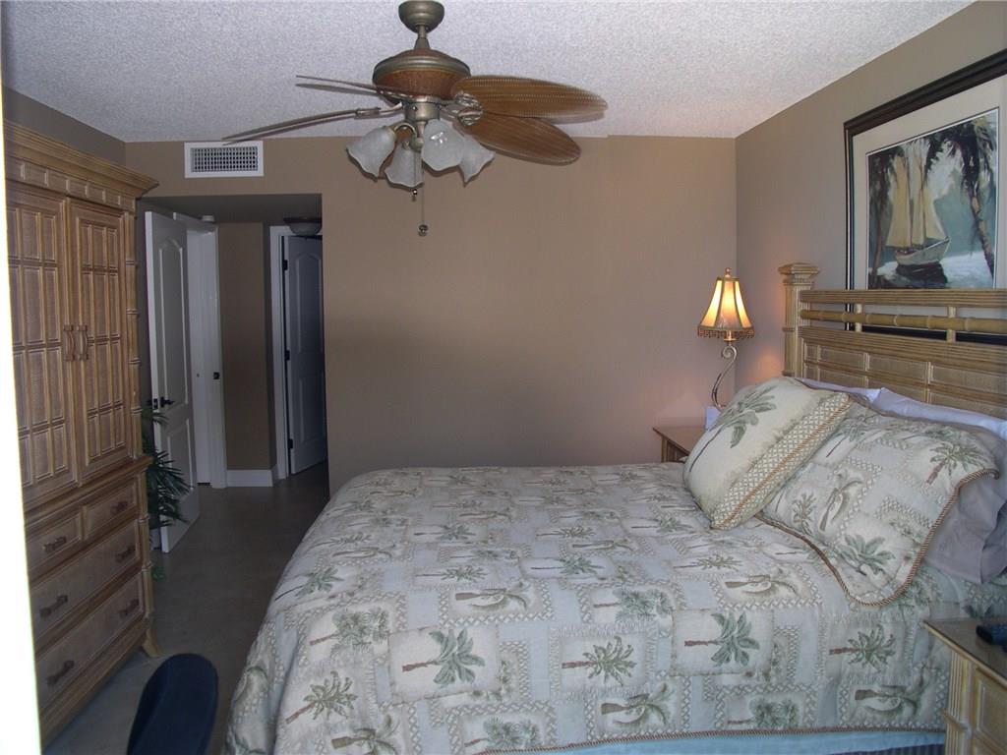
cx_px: 504
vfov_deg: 37.7
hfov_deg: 49.0
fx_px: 1105
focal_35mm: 38
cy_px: 378
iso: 100
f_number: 2.8
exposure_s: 1/30
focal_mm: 8
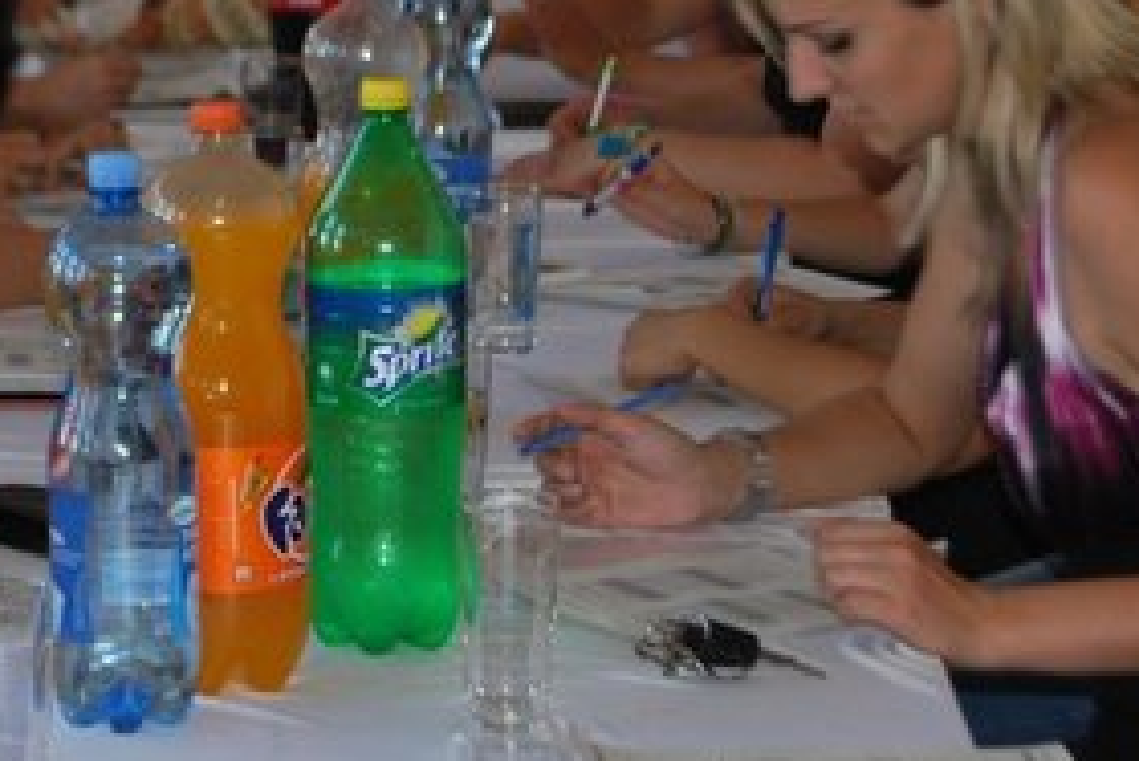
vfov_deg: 8.4
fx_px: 5160
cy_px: 175
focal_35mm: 163
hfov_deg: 12.6
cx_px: 273
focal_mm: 38
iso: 200
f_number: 5.3
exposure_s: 1/60
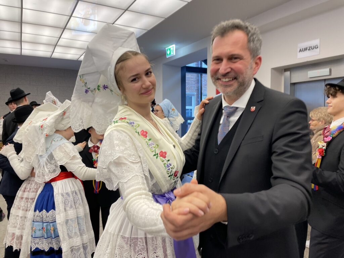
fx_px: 258
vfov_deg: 53.1
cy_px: 129
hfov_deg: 67.3
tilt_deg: -5.1
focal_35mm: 26
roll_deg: +2.5
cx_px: 172
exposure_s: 1/50
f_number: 1.6
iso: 64
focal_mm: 4.2
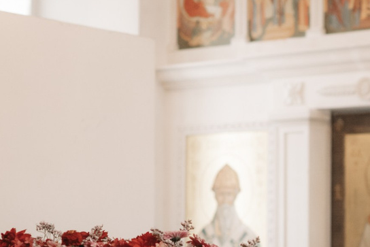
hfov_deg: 11.6
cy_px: 279
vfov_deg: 8.0
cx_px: 527
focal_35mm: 170
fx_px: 1748
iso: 640
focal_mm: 35
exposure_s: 1/250
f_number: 2.2
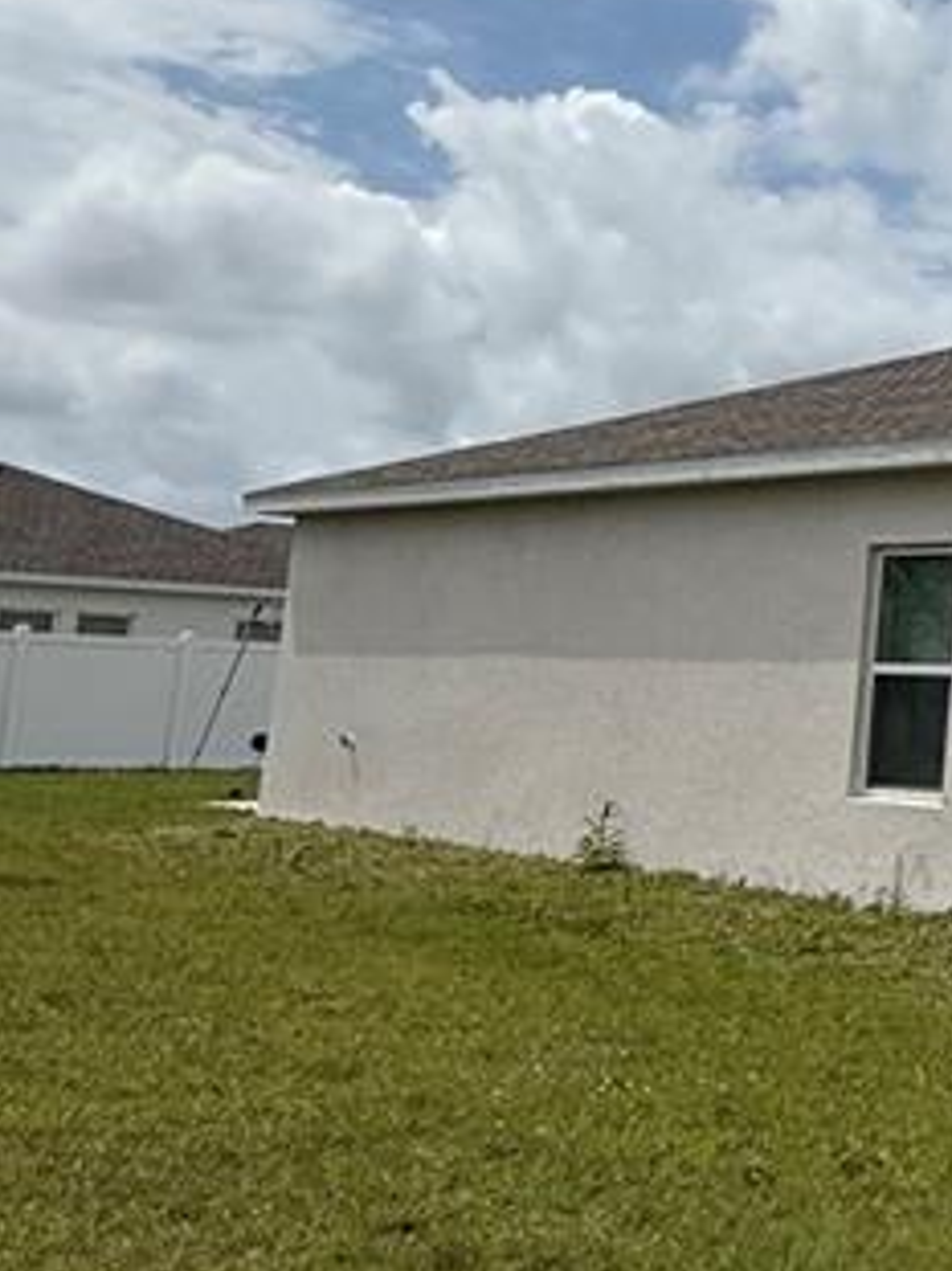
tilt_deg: +9.2
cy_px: 429
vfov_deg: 35.2
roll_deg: -1.8
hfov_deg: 20.5
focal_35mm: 54
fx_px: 1981
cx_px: 1638
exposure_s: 1/6803
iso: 50
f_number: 2.2
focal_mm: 2.22
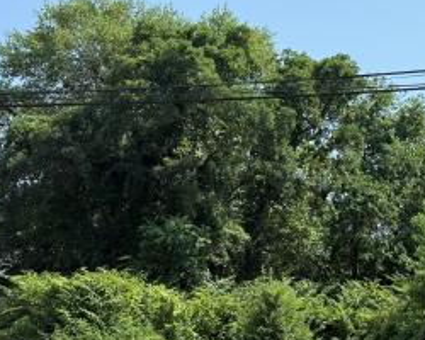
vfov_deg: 20.4
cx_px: 296
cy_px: 223
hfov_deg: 25.2
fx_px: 943
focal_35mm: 75
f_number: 1.78
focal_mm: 6.76
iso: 100
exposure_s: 1/2577
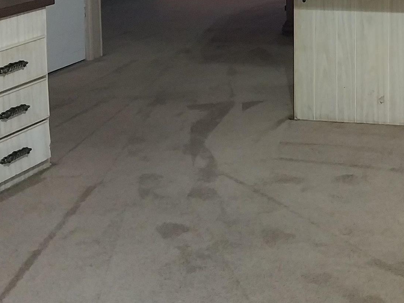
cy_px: -102
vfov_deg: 18.6
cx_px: 493
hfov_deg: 24.1
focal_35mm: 73
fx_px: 852
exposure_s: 1/60
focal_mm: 4
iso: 320
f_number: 1.8
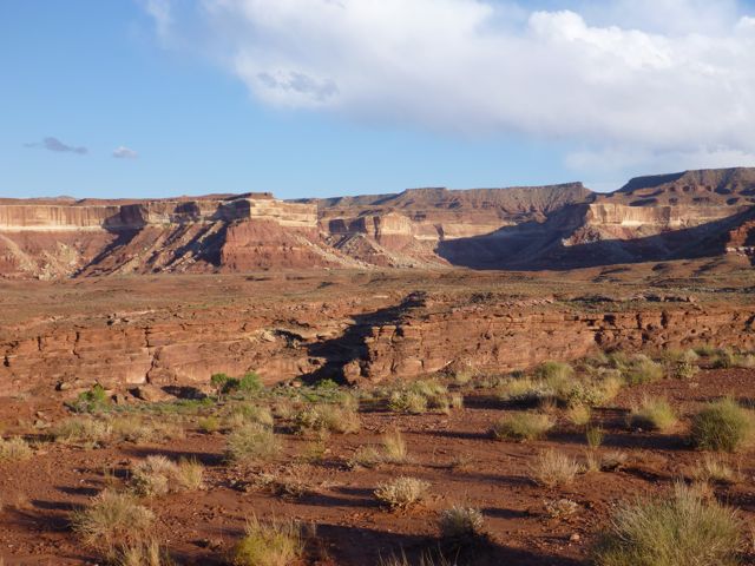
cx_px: 378
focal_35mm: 44
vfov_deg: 32.9
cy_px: 283
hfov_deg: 42.9
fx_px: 960
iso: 80
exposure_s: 1/250
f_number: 4.3
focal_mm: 7.8
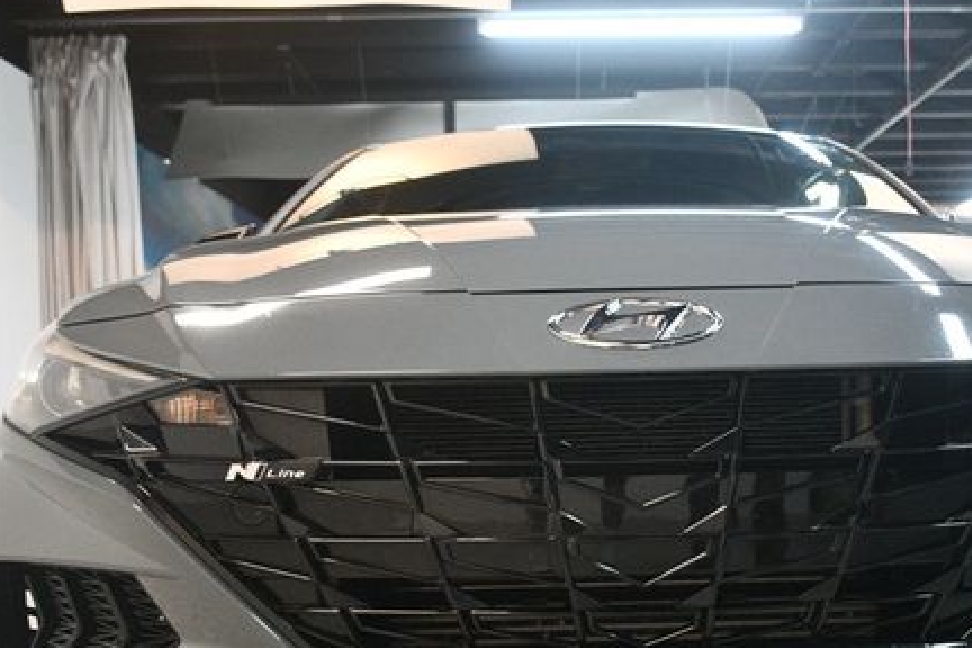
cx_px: 601
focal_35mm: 40
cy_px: 448
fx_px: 1080
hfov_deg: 48.1
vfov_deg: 33.0
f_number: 3.5
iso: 2800
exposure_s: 1/125
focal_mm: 18
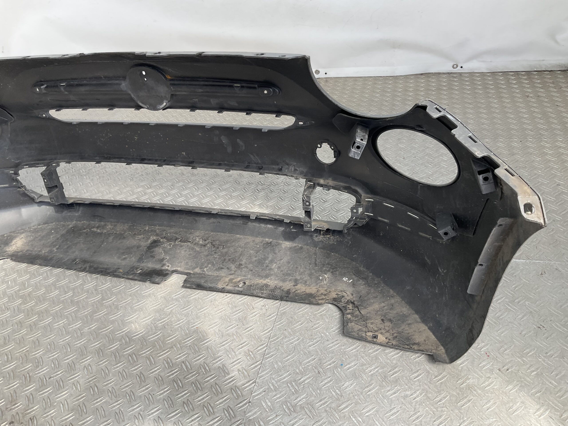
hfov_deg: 61.7
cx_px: 284
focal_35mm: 29
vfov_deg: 48.2
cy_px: 213
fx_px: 476
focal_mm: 3
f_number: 1.8
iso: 16
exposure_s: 1/150
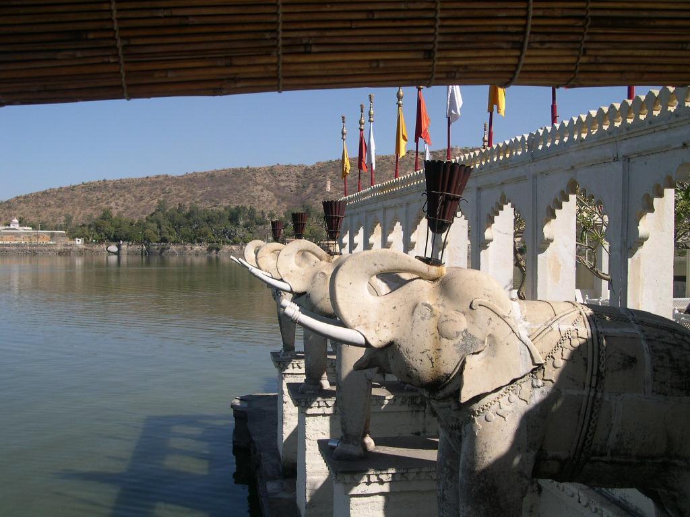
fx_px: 757
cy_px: 258
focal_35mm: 38
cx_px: 345
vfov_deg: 37.7
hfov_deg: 49.0
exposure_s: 1/268
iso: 100
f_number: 7.6
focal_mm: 8
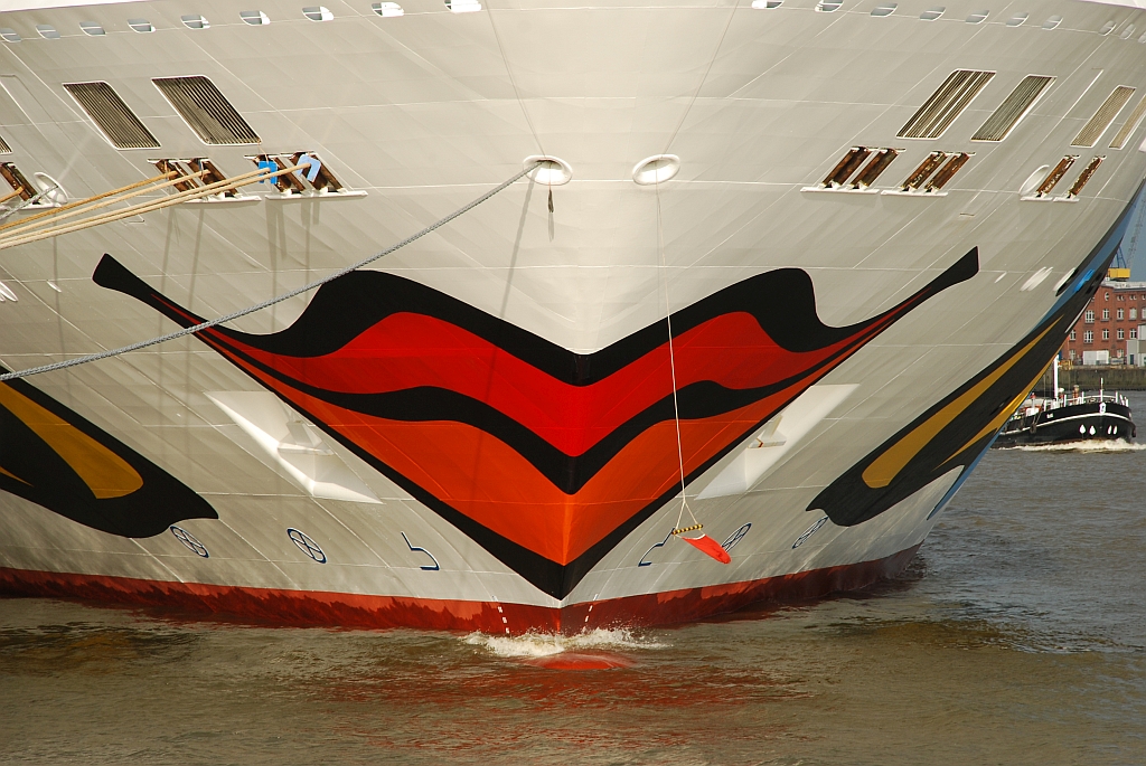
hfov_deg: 10.1
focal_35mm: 202
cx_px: 573
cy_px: 383
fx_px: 6453
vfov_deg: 6.8
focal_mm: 135
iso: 200
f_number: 10
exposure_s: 1/200
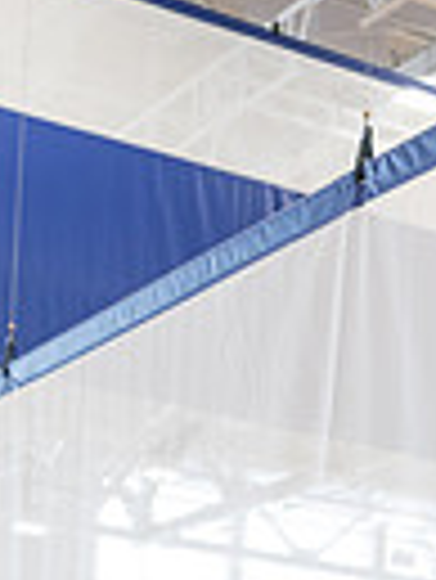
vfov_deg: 15.6
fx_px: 1962
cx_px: 400
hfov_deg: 12.6
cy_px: 843
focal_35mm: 117
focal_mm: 27
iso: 800
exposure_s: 1/100
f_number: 4
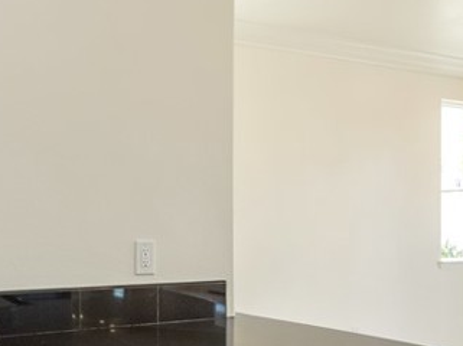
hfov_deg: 42.8
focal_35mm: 43
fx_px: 574
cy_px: 243
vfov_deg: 33.1
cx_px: 130
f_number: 5.6
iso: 450
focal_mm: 14
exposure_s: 1/125
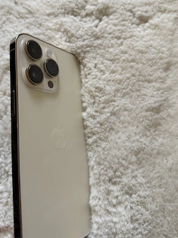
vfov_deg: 61.4
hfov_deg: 48.1
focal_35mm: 29
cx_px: 78
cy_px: 101
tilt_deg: -77.0
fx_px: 199
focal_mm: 6.76
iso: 200
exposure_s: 1/119
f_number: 1.78
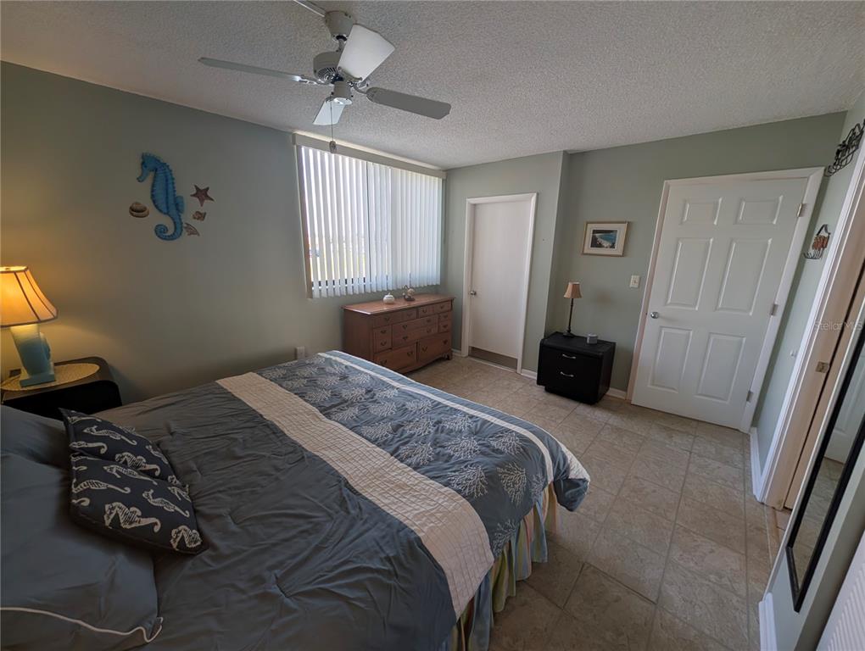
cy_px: 326
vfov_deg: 94.6
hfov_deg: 110.5
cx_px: 432
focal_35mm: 12
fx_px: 300
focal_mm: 2.02
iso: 46
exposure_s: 1/180
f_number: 1.7
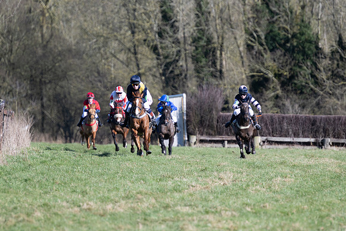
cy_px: 116
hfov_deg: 5.7
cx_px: 173
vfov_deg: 3.8
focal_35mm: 360
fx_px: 3458
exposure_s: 1/1000
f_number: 4
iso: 160
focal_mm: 240
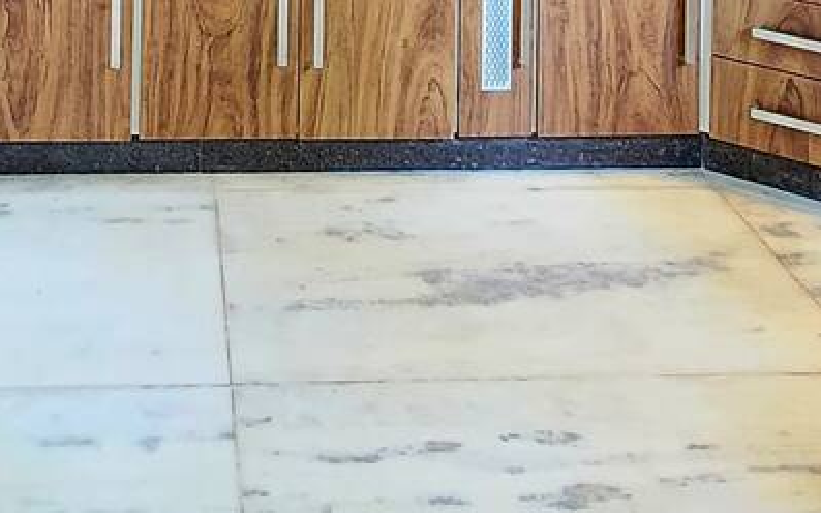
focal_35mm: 50
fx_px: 1119
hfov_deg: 39.7
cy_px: -455
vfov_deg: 18.7
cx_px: 263
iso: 1000
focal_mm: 2.2
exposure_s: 1/24
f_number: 2.2
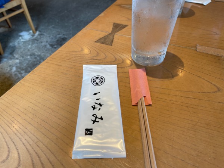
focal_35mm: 26
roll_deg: +0.7
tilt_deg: -43.7
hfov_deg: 67.3
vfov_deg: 53.1
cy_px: 84
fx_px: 168
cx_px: 112
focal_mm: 4.2
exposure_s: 1/120
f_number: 1.6
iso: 50
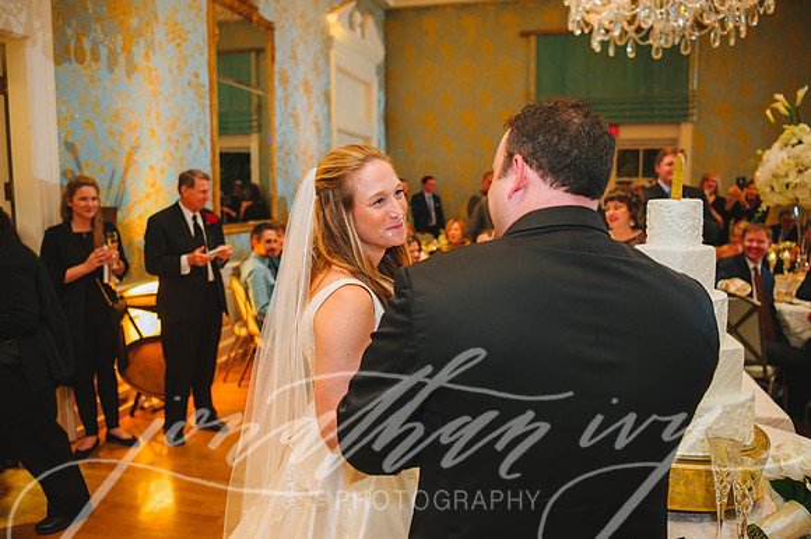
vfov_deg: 44.9
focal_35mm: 29
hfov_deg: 63.7
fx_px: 653
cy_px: 270
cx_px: 406
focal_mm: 29
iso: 1250
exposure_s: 1/60
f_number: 2.8
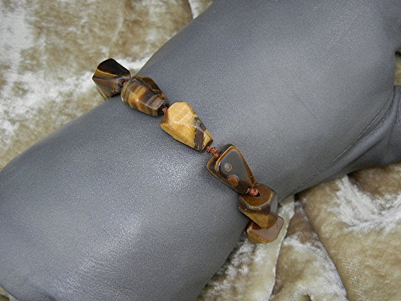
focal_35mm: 52
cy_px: 150
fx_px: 602
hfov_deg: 36.8
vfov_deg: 28.0
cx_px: 200
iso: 378
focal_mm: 9.3
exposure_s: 1/30
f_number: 3.9
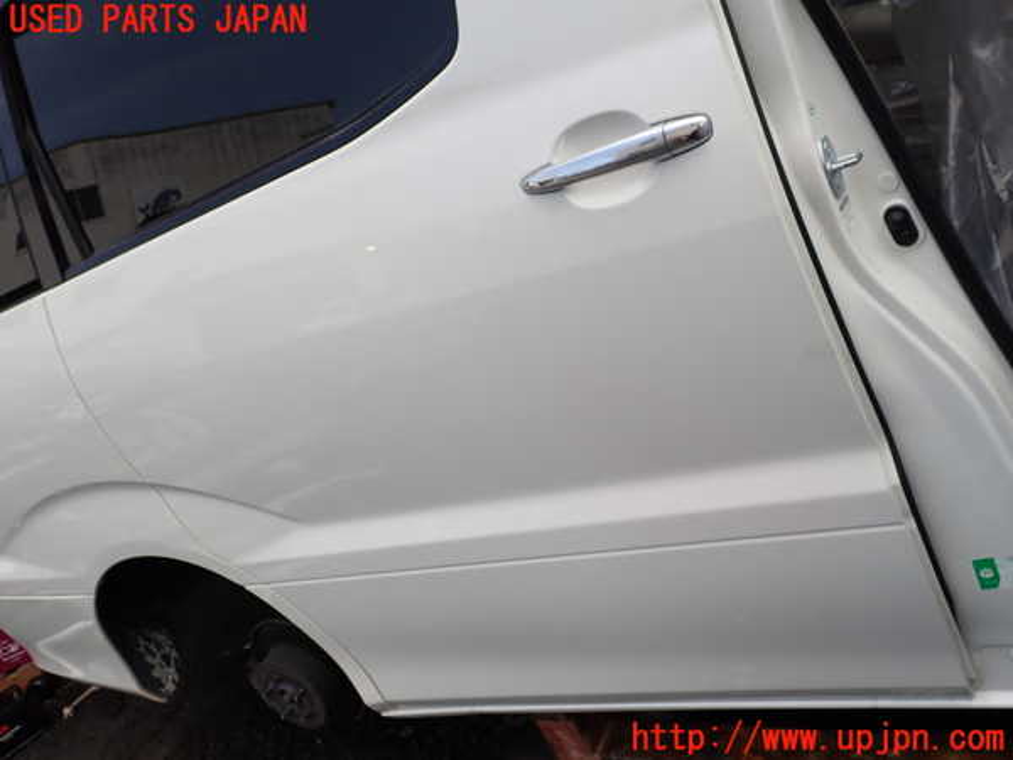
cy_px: 380
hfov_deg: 60.0
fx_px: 878
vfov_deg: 46.8
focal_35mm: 30
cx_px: 506
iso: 100
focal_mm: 5.4
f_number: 3.2
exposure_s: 1/500
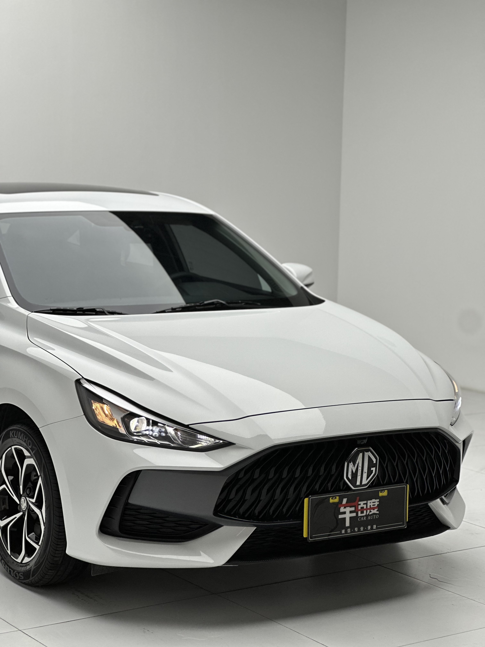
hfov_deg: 19.1
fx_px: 1438
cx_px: 242
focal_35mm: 77
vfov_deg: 25.3
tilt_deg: -6.7
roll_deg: -1.5
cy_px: 324
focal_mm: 9
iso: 32
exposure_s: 1/100
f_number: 2.8
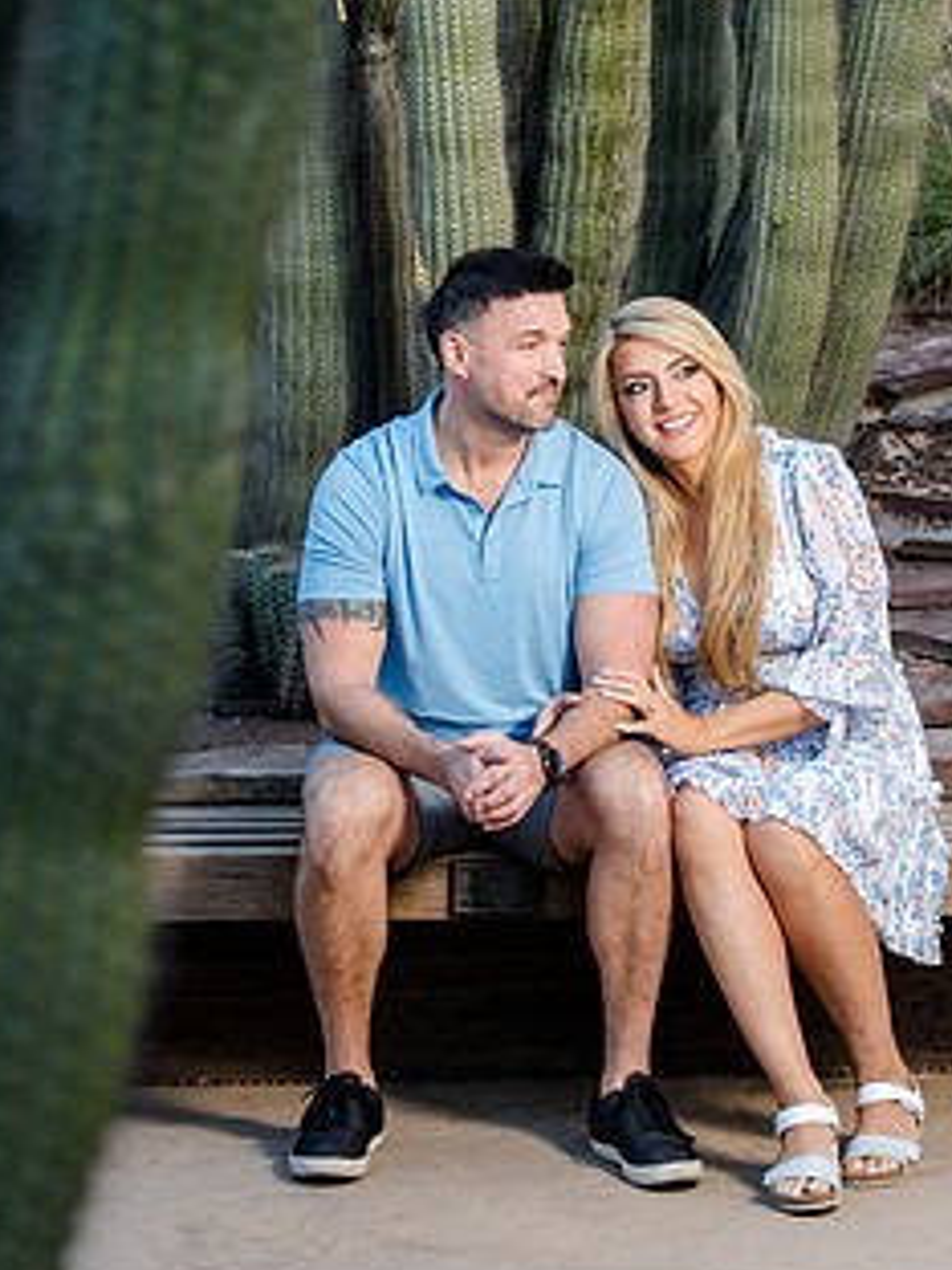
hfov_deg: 10.3
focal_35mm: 144
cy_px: 484
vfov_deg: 13.7
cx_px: 460
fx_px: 5280
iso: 320
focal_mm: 104
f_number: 5.6
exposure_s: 1/250
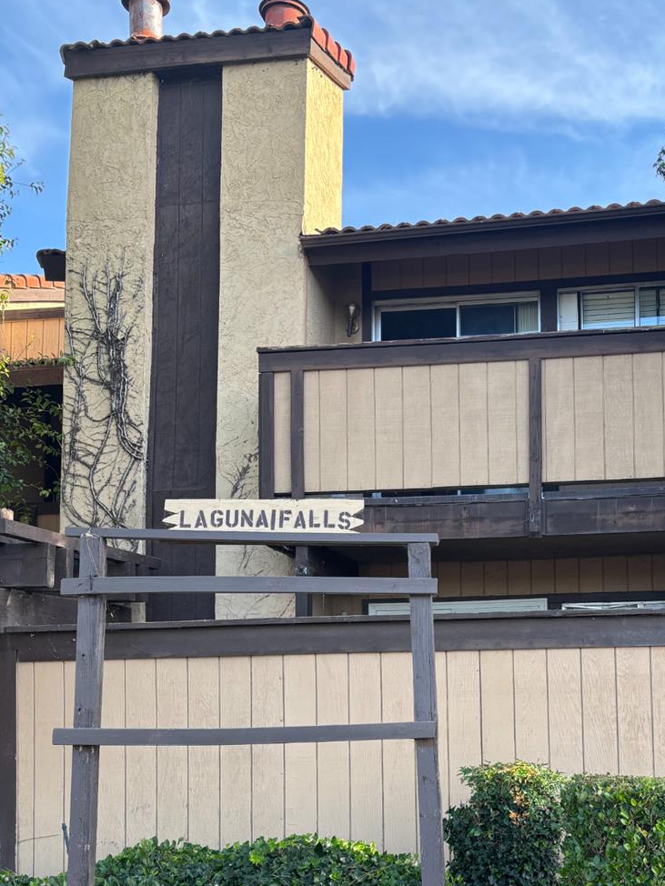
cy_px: 633
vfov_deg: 45.6
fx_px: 1024
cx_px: 474
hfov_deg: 35.4
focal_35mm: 40
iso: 50
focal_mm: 5.96
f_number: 1.6
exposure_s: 1/307
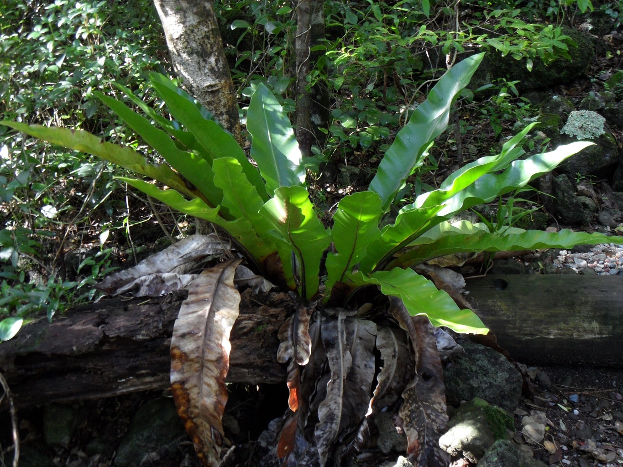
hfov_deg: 46.8
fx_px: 720
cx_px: 312
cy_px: 234
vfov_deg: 36.0
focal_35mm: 40
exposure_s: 1/30
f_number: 3.6
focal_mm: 6.5
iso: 200
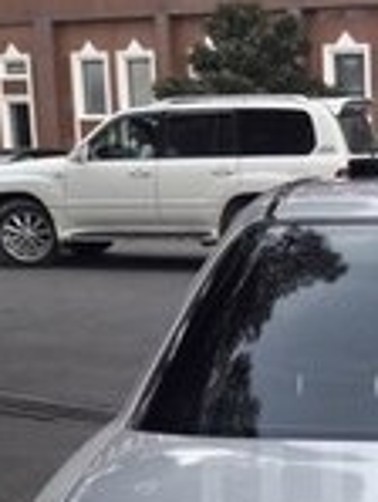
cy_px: 495
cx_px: 520
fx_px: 1352
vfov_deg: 20.4
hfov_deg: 15.0
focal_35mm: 93
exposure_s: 1/177
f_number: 1.9
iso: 40
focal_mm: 3.7
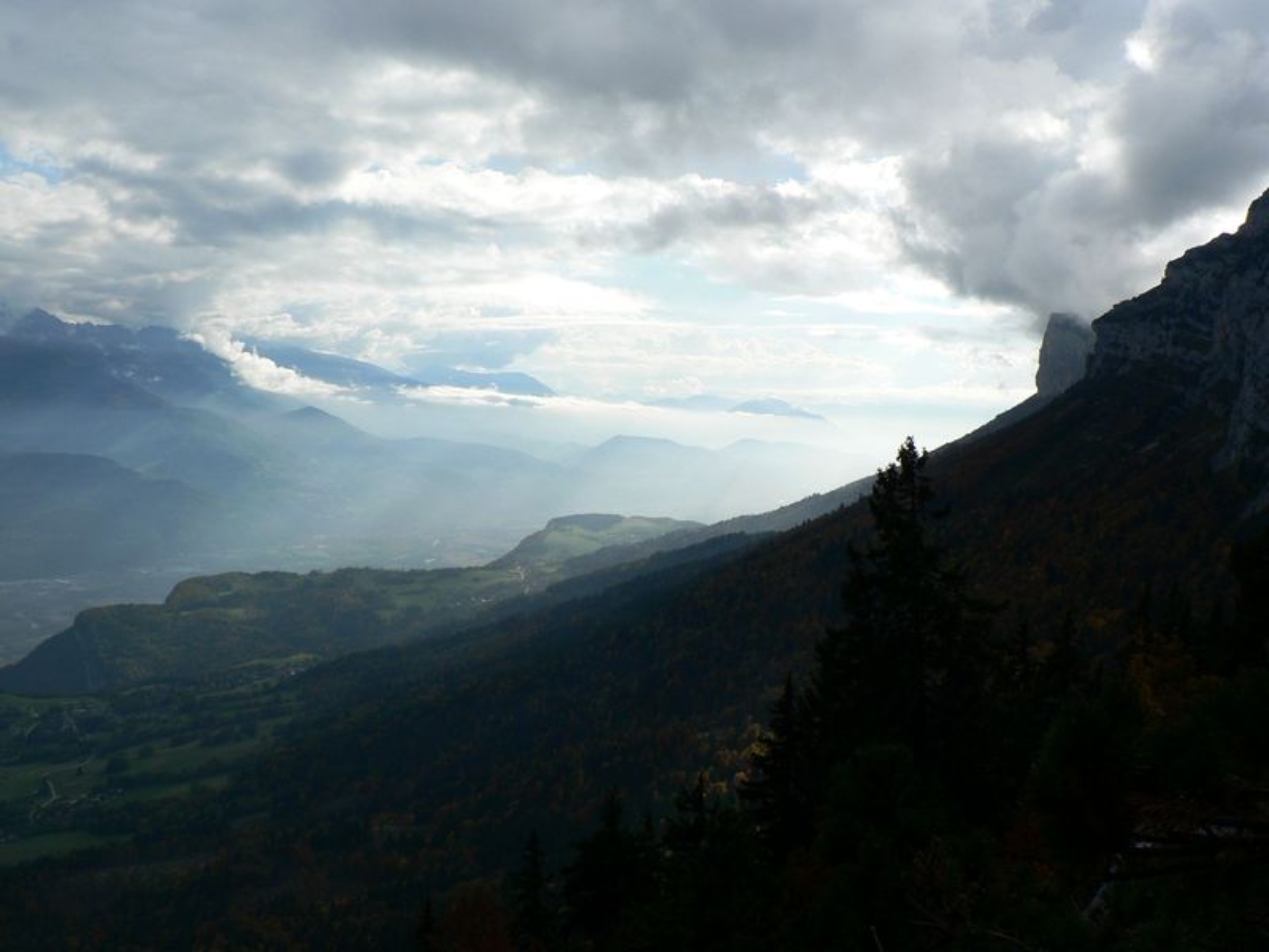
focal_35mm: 36
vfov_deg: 39.7
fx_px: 1320
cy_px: 476
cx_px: 634
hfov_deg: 51.4
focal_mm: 6
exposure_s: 1/400
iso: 80
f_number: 5.6
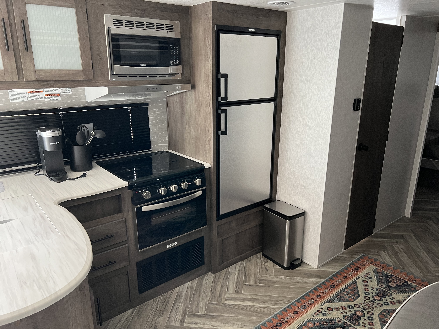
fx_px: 330
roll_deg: -0.3
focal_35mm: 26
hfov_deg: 67.3
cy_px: 164
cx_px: 220
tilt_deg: -17.0
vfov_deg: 53.1
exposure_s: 1/60
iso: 250
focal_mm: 5.7
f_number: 1.5
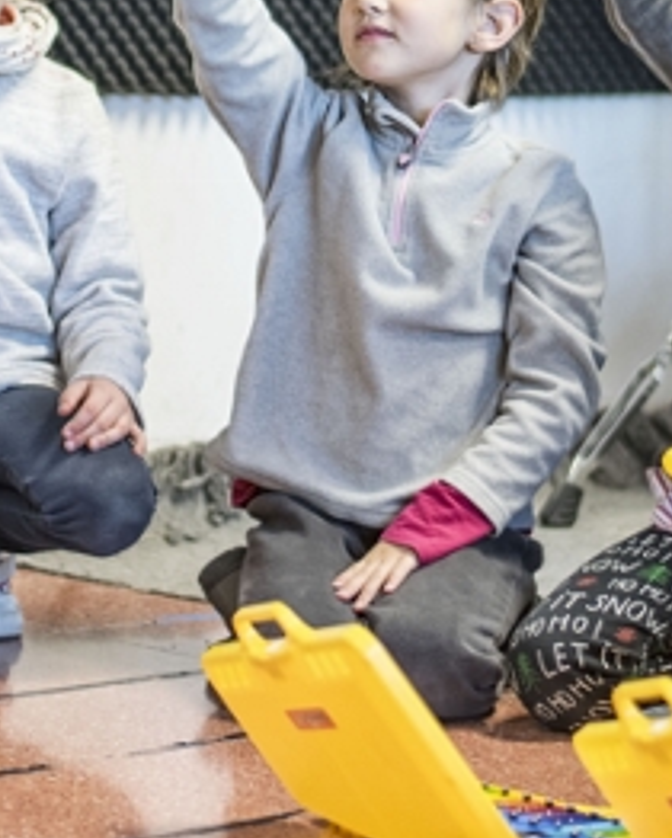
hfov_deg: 9.0
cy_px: 171
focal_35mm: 172
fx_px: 4271
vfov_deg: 11.2
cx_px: 214
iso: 400
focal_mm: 50
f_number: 1.8
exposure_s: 1/125
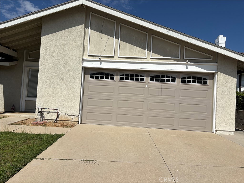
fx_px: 183
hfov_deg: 67.3
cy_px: 92
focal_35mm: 26
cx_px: 122
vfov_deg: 53.1
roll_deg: -3.5
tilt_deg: +3.3
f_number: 1.6
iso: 50
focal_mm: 5.96
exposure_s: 1/10101
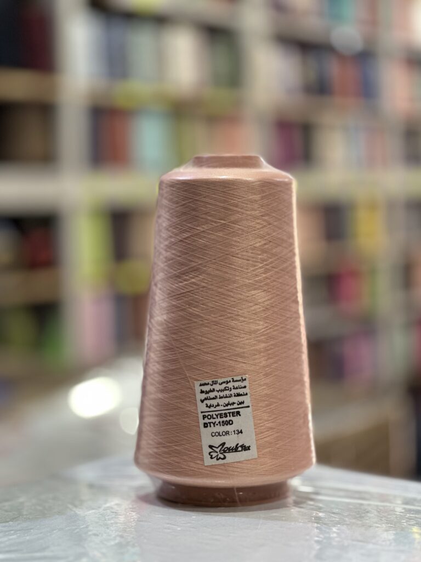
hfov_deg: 19.1
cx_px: 210
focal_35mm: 77
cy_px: 281
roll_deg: -0.1
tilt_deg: -3.4
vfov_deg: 25.3
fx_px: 1249
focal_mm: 9
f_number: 2.8
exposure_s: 1/33
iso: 125
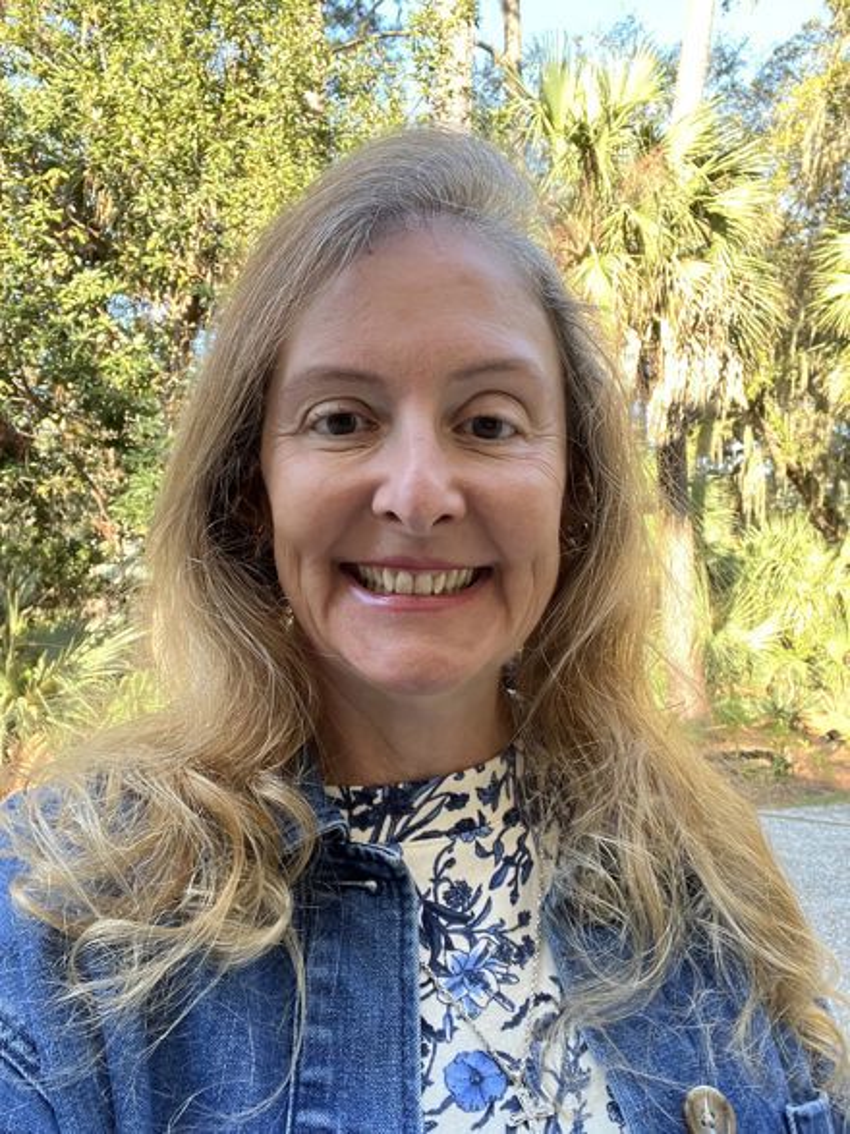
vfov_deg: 60.0
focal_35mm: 30
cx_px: 425
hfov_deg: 46.8
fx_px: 983
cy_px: 567
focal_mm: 2.71
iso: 100
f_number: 2.2
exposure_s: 1/71
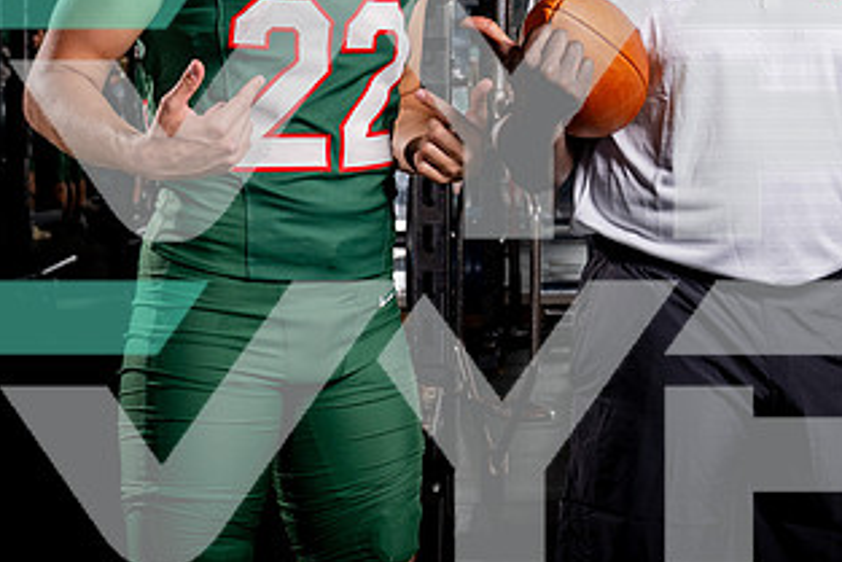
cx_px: 621
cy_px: 98
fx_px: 2106
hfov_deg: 22.4
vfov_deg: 15.1
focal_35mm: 90
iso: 200
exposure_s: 1/250
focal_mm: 47
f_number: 5.6
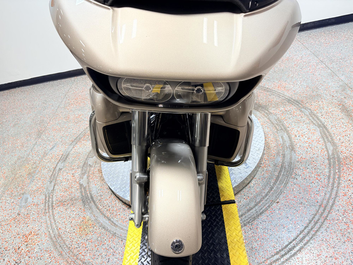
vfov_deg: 53.1
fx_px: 265
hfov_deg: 67.3
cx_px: 176
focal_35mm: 26
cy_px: 132
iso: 80
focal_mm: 5.96
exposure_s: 1/177
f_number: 1.6
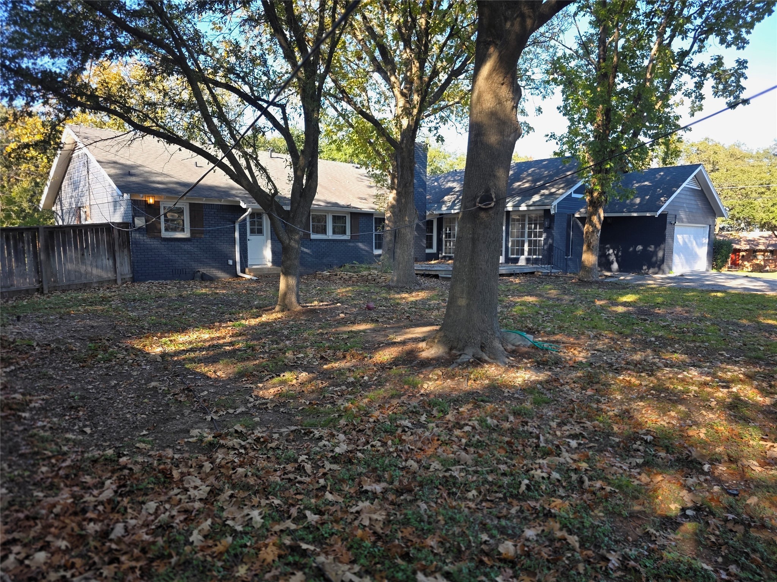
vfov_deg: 58.9
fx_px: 516
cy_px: 291
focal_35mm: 23
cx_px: 388
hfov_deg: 73.9
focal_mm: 6.3
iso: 50
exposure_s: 1/359
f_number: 1.7
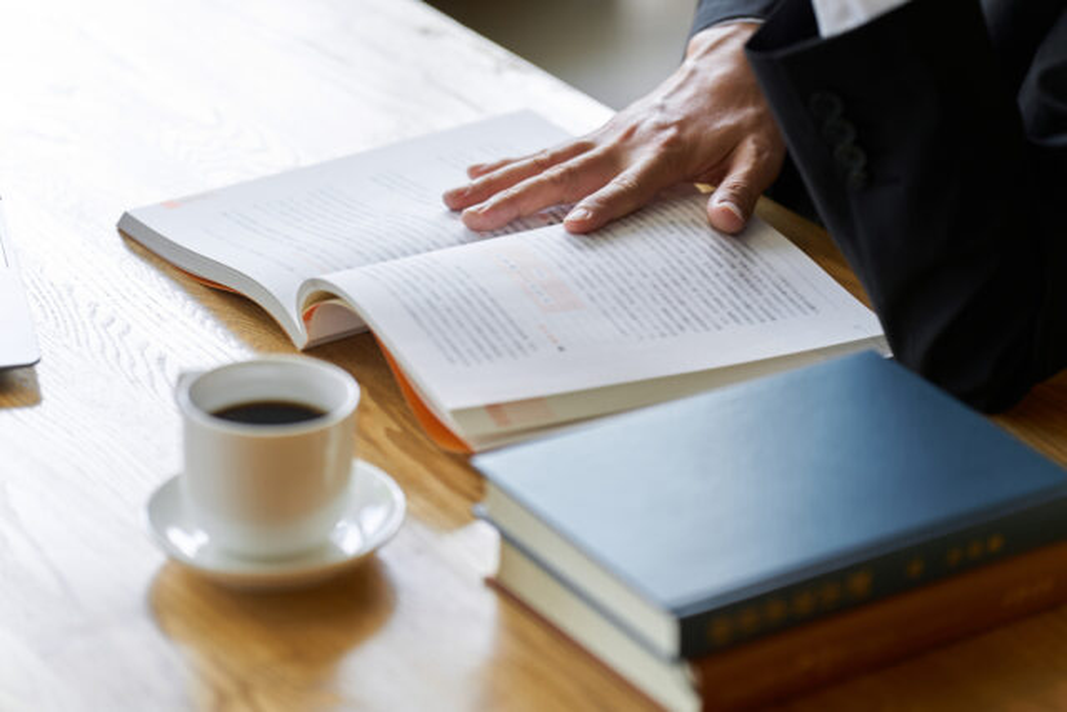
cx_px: 534
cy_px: 356
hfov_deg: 16.6
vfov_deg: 11.2
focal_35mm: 123
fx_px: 3646
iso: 250
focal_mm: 123
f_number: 3.2
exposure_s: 1/125
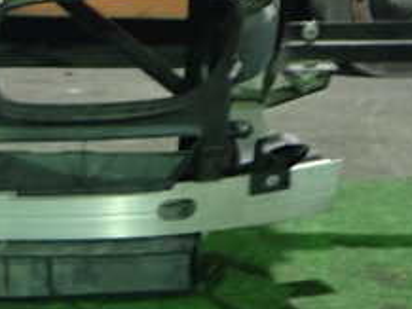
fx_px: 988
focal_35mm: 83
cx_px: -27
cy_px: 85
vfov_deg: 17.7
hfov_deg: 22.4
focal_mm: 5.4
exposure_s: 1/15
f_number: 2.3
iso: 800
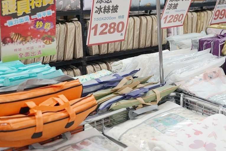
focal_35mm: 47
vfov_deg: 28.4
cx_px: 139
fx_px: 295
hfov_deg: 41.6
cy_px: 44
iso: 2000
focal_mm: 30
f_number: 2.8
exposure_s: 1/160
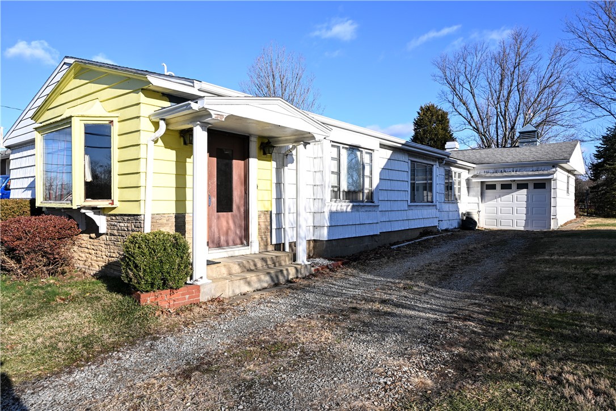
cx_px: 308
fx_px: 398
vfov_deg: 54.6
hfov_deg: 75.5
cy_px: 206
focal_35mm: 23
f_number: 8
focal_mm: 15.5
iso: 100
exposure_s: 1/160
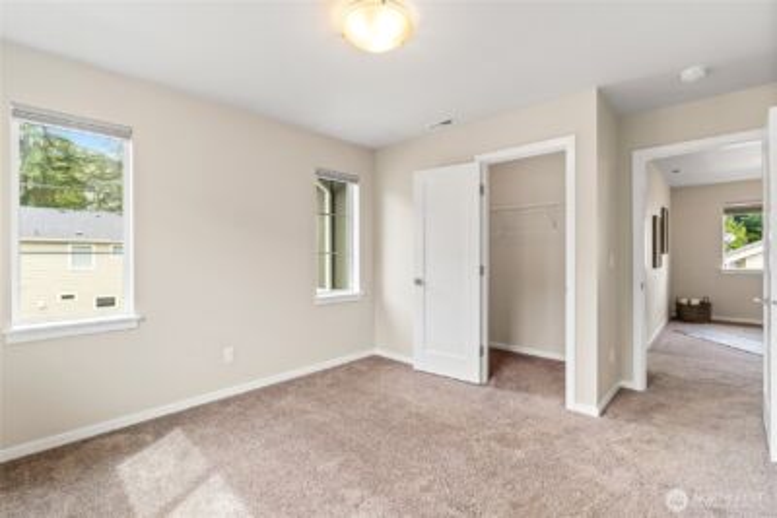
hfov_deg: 96.7
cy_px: 259
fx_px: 345
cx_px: 388
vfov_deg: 73.8
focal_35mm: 16
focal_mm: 16
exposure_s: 1/13
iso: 100
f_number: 8
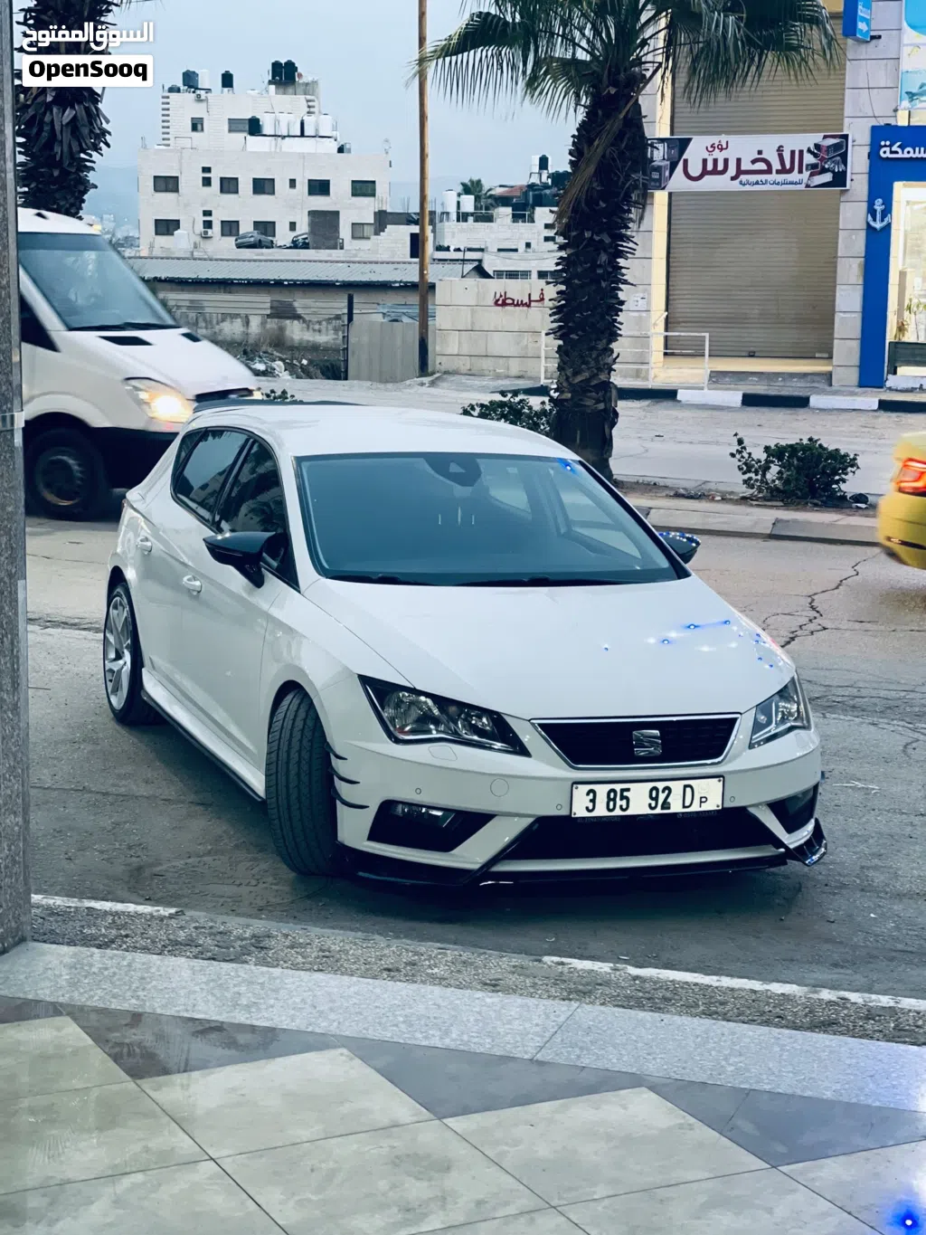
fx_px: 2282
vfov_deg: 30.3
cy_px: 618
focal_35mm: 64
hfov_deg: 22.9
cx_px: 463
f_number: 2.2
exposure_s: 1/33
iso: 320
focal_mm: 7.5
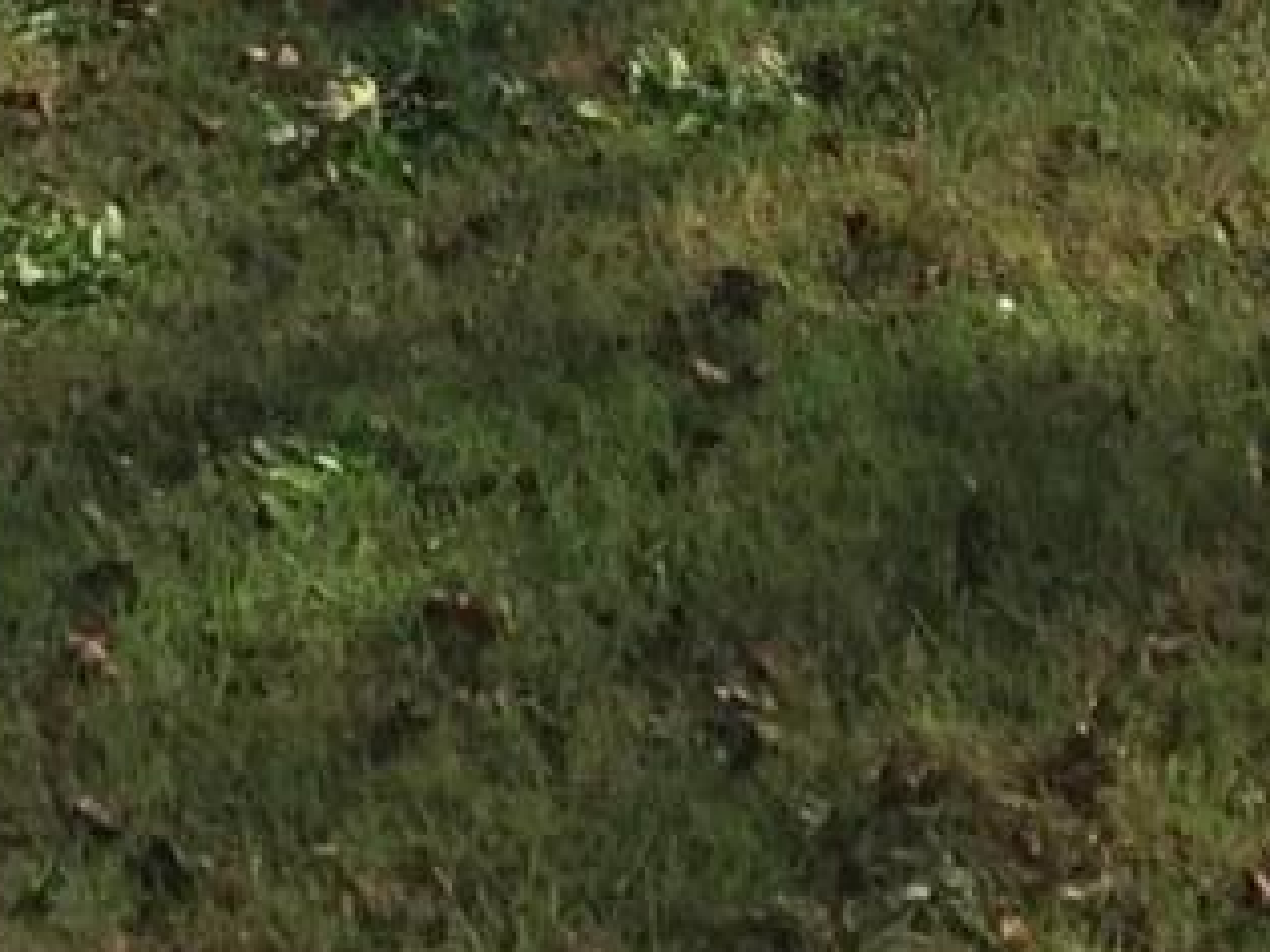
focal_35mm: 184
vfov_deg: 7.3
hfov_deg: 10.7
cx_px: 230
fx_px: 6748
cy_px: -1755
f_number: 2.2
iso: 32
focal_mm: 4.15
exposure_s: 1/1582
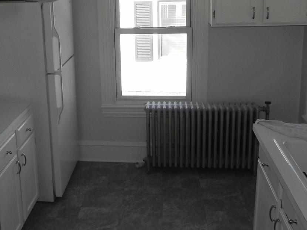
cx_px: 113
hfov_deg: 41.7
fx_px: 399
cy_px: 70
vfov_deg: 31.8
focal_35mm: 45
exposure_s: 1/140
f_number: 4.5
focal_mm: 4.6
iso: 160
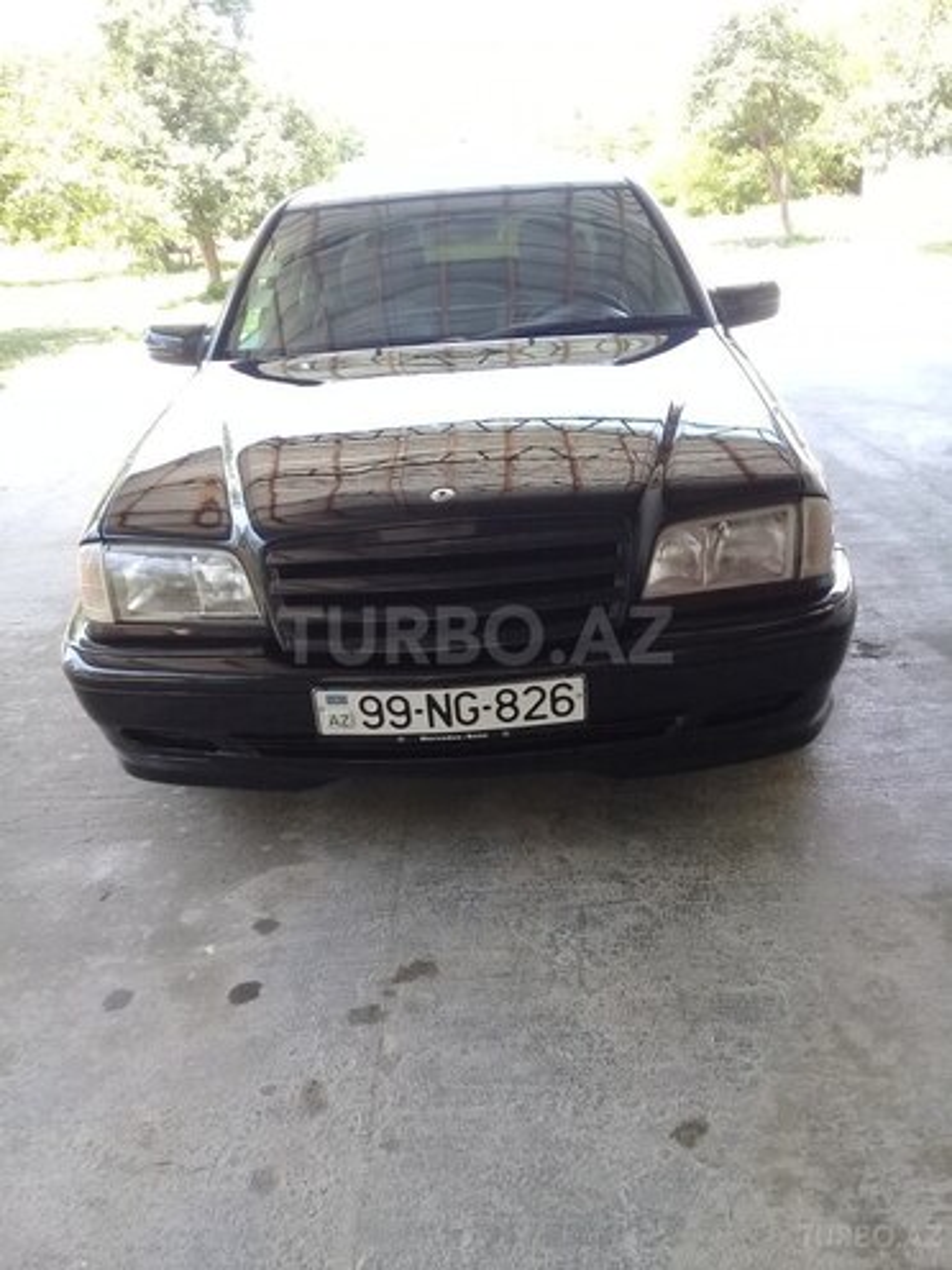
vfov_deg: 58.4
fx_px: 1137
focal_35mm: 31
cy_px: 635
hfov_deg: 45.4
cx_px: 476
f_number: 2.2
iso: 64
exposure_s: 1/100
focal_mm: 3.3
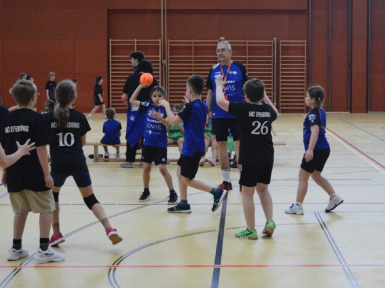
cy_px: 120
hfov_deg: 27.2
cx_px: 263
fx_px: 790
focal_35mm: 71
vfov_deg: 20.7
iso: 1600
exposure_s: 1/400
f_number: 4.5
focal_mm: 30
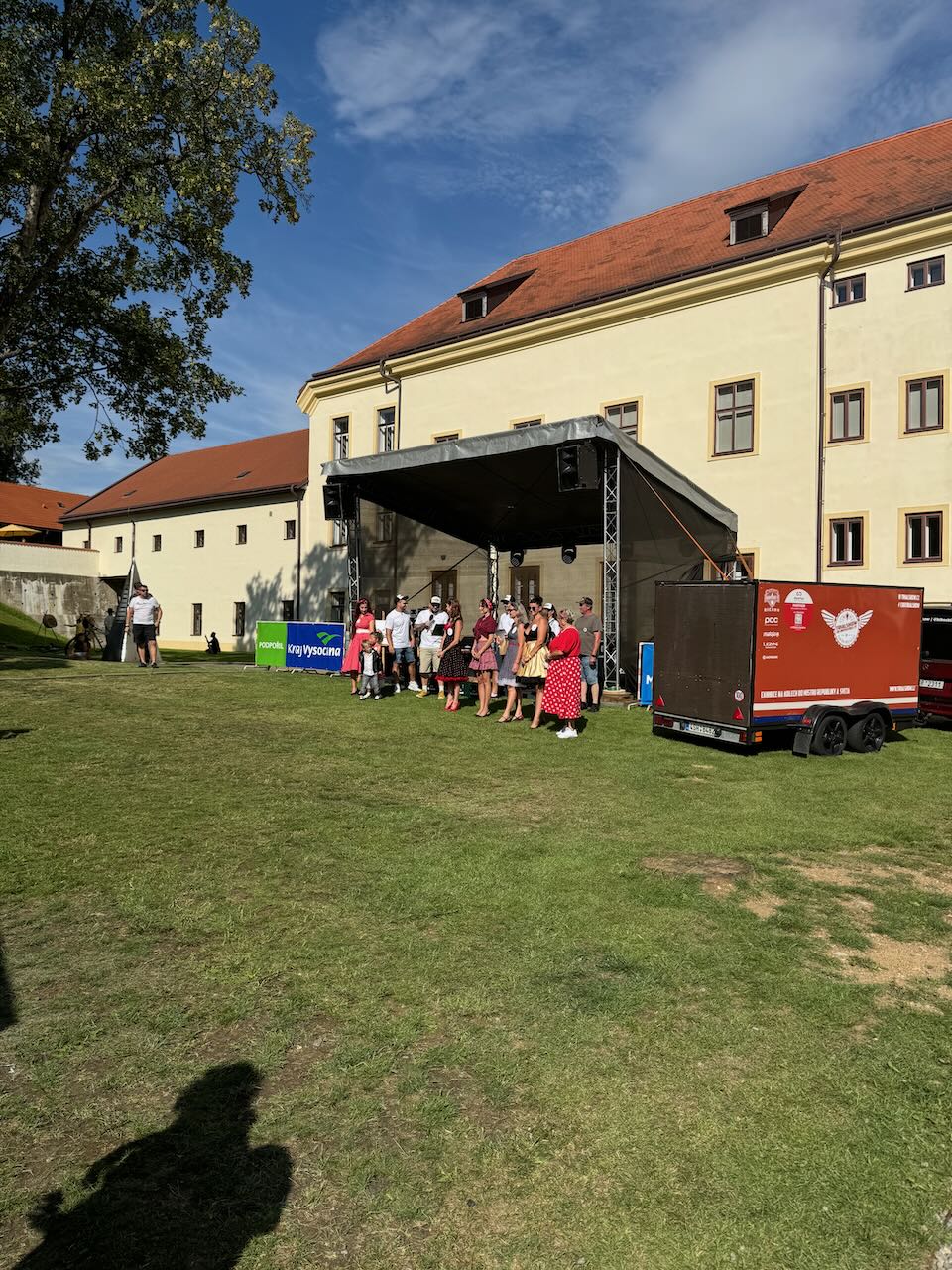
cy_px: 635
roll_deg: -0.1
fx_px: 880
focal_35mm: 24
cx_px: 476
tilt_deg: +1.0
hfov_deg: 56.8
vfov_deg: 71.6
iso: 80
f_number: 1.78
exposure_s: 1/7937
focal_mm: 6.76
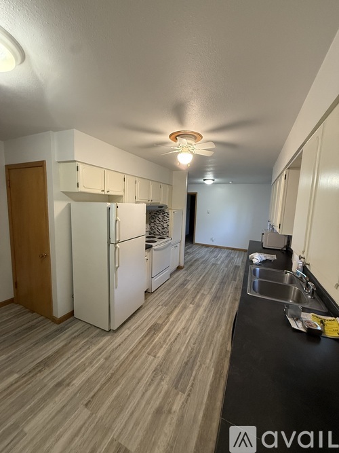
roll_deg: -2.7
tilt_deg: -6.6
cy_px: 226
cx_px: 170
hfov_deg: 85.7
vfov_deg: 102.1
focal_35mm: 14
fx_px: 183
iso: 500
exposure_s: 1/120
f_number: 2.2
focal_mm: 2.22
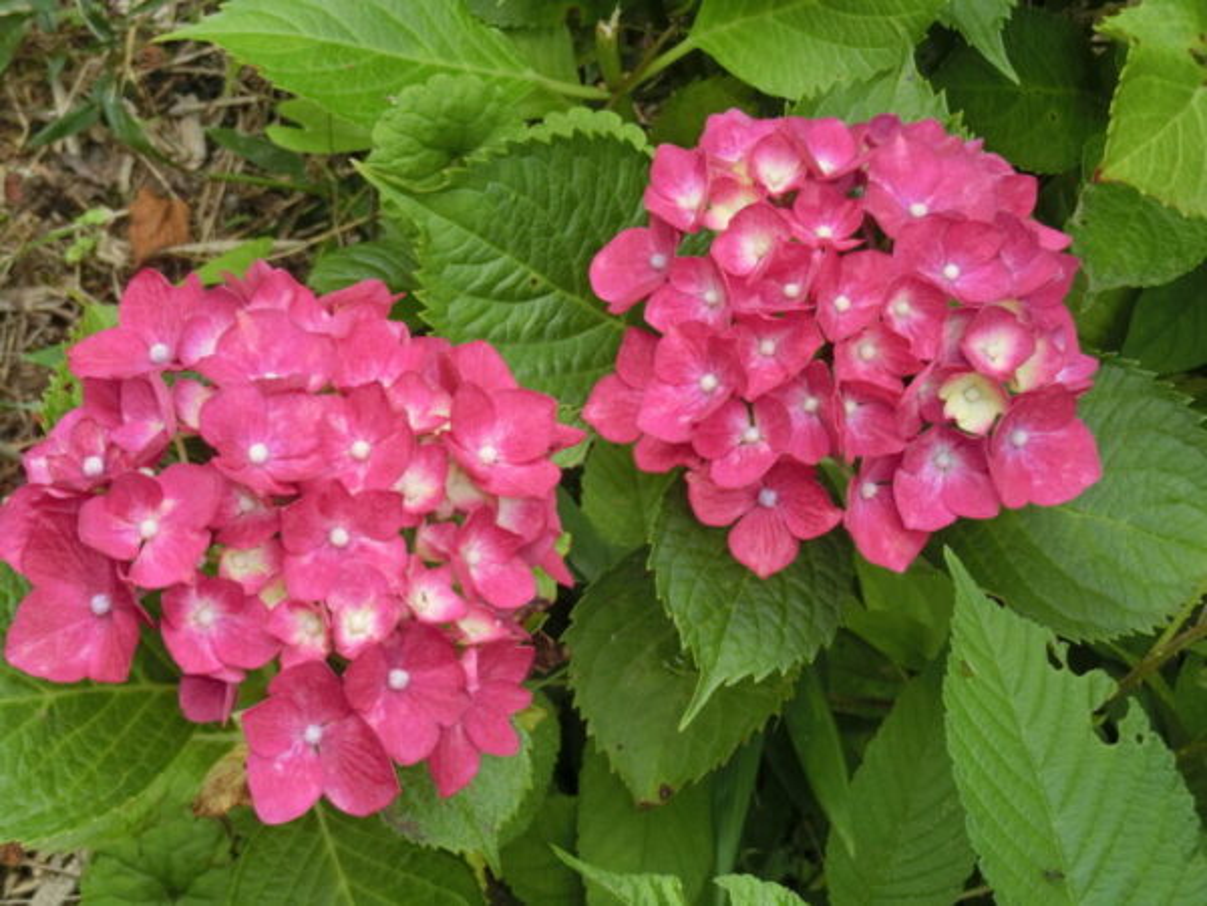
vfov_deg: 18.4
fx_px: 2789
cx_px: 604
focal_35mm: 80
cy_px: 453
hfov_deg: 24.4
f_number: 5.4
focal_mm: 14.3
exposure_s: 1/125
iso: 100
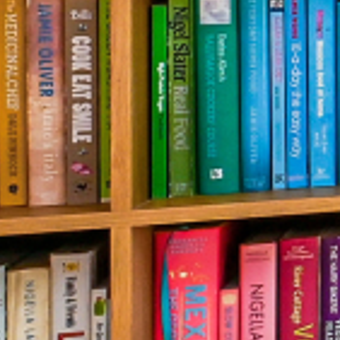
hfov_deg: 6.8
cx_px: 1611
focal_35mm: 135
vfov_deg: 12.7
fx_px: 1500
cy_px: -20
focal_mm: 14
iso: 320
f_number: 9
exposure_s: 1/200
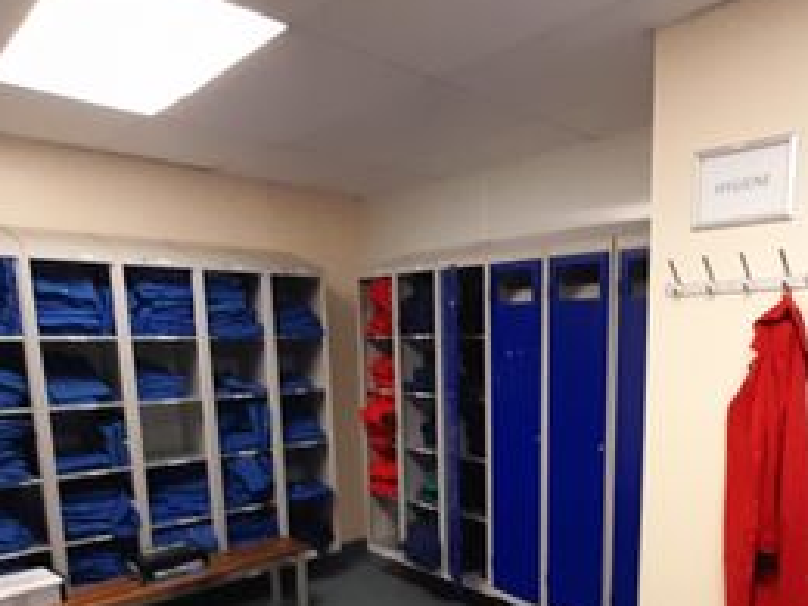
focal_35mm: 20
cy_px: 444
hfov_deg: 79.9
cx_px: 516
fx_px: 467
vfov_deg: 62.7
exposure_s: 1/33
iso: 200
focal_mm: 1.42
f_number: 2.2
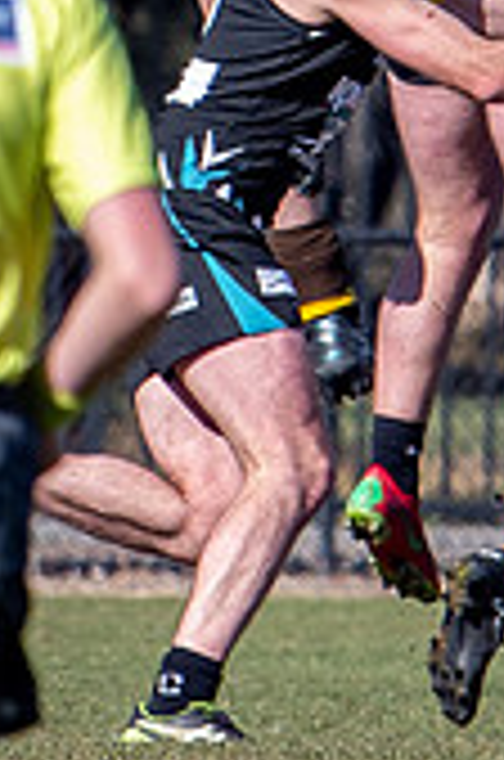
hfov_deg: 0.6
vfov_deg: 0.8
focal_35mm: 2469
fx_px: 52059
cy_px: -304
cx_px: 445
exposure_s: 1/1000
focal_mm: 200
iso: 220
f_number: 5
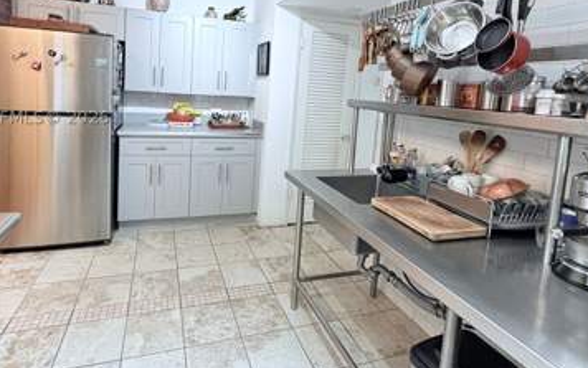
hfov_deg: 84.7
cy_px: 117
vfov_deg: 58.1
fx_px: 321
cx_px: 261
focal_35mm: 20
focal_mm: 2.22
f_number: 2.2
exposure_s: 1/60
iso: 320
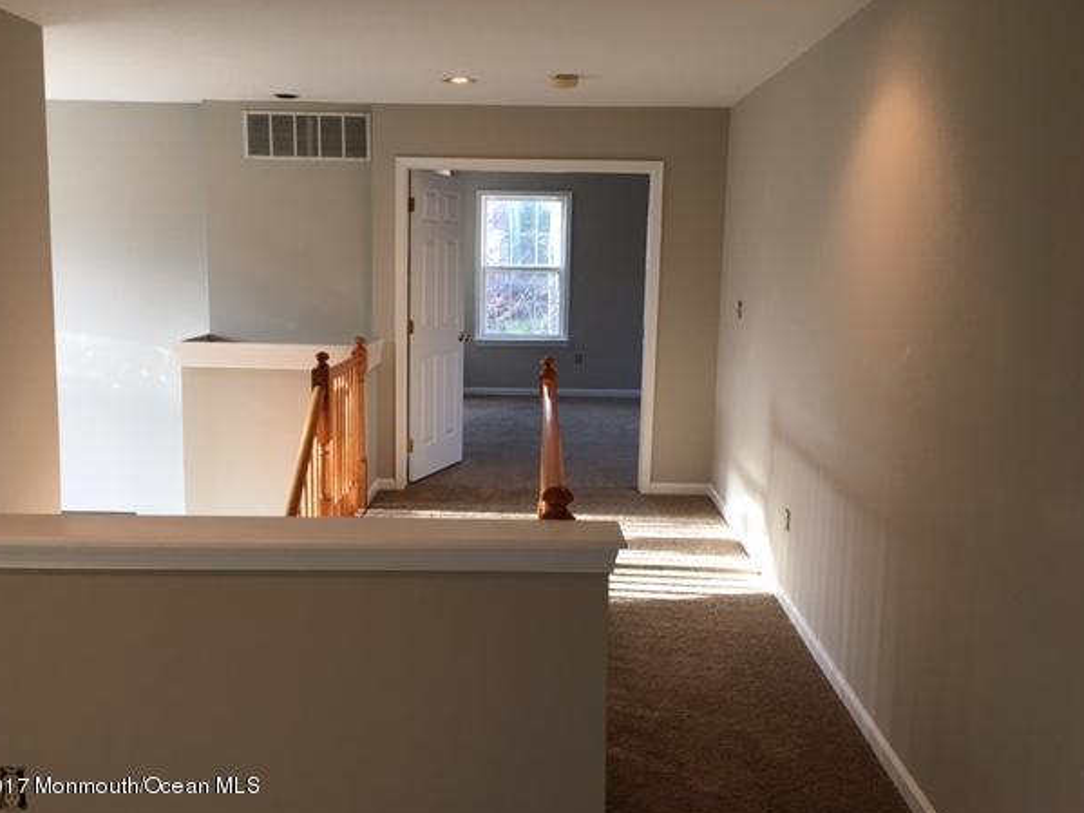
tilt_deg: -7.0
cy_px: 387
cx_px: 530
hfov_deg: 58.4
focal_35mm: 31
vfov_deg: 45.4
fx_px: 971
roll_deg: -1.4
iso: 32
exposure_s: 1/30
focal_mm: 4.15
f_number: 2.2
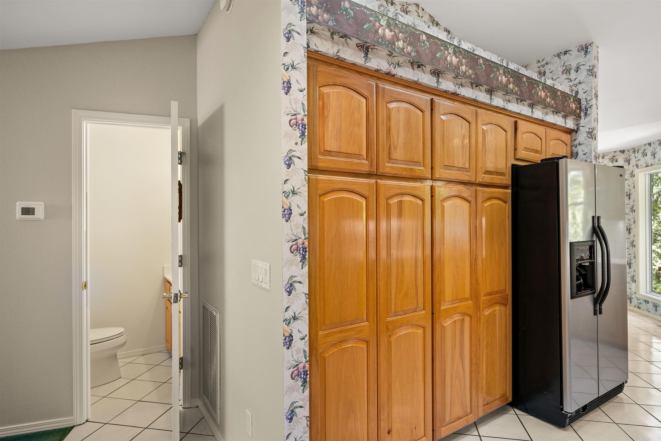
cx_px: 330
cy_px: 220
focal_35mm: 19
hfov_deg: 86.9
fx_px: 349
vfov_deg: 64.6
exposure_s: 1/20
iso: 1600
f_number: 8
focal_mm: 19
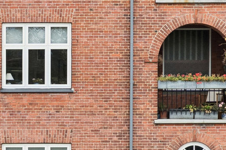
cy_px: 30
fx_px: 1789
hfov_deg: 7.2
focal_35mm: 285
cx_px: 1
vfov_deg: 4.8
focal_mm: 41
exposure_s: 1/320
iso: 500
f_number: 4.5
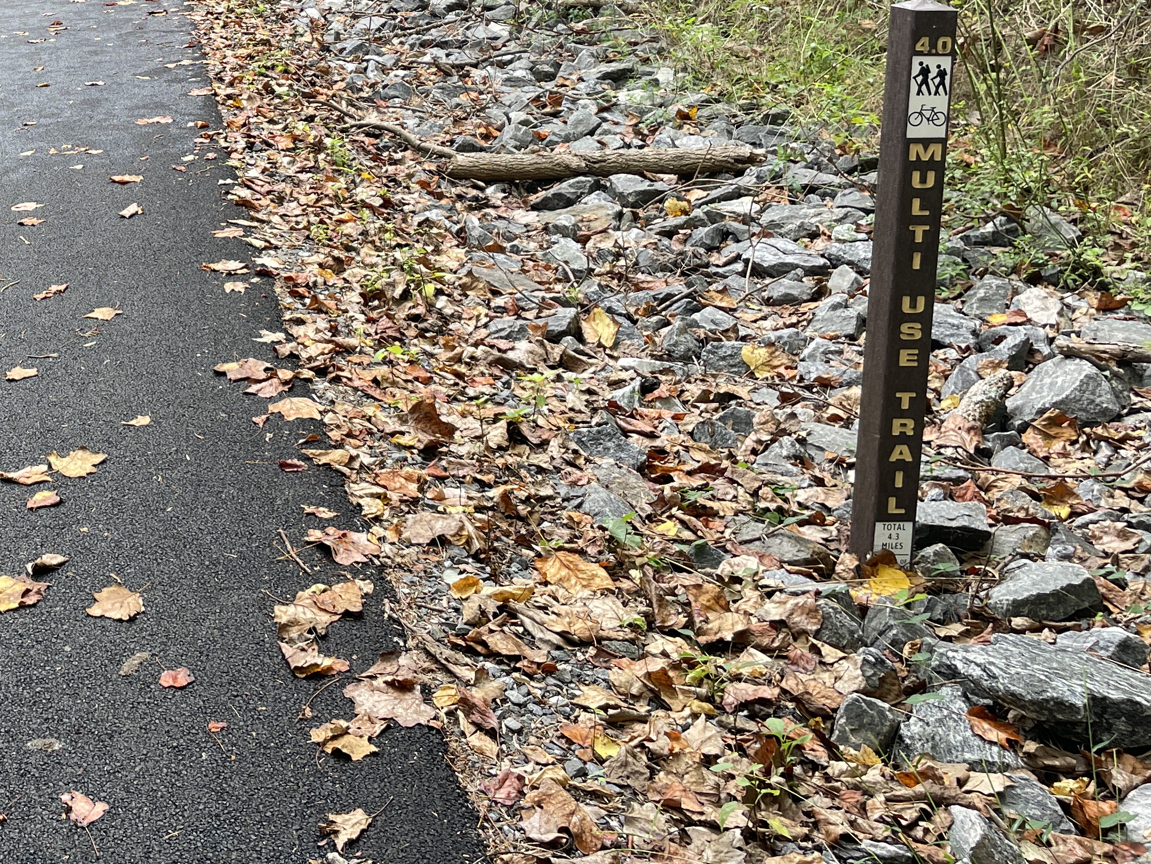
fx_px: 1729
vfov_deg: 27.1
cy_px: 91
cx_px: 79
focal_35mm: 52
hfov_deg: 34.4
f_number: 1.6
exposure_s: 1/154
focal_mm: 4.2
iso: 32
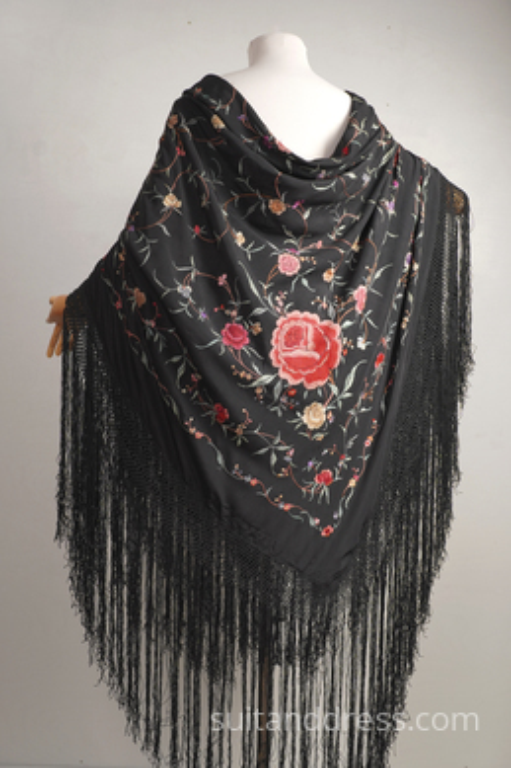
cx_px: 256
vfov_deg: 41.1
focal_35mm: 48
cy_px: 384
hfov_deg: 28.1
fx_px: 1023
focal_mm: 32
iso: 320
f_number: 7.1
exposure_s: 1/15
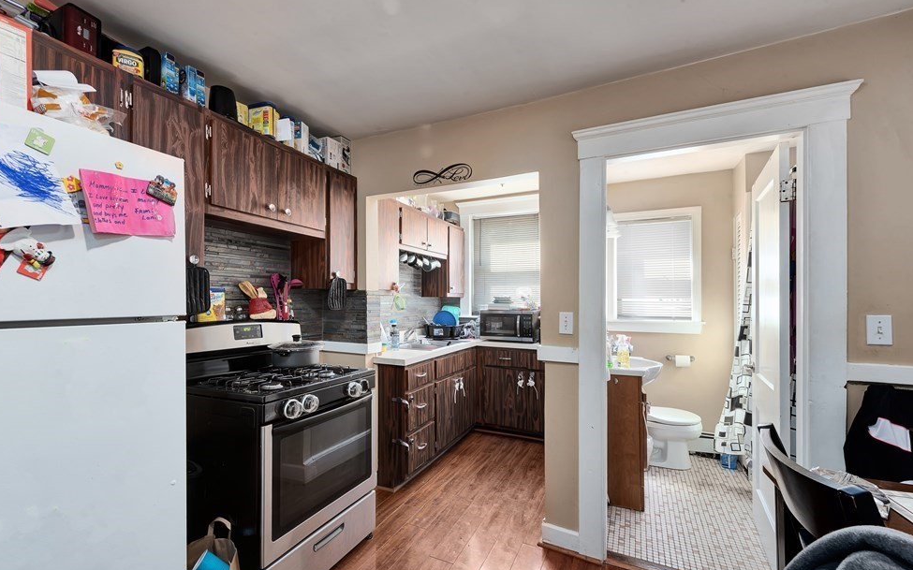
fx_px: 373
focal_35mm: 15
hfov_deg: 101.4
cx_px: 437
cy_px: 316
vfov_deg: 74.5
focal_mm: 14
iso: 320
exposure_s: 1/5
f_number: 13
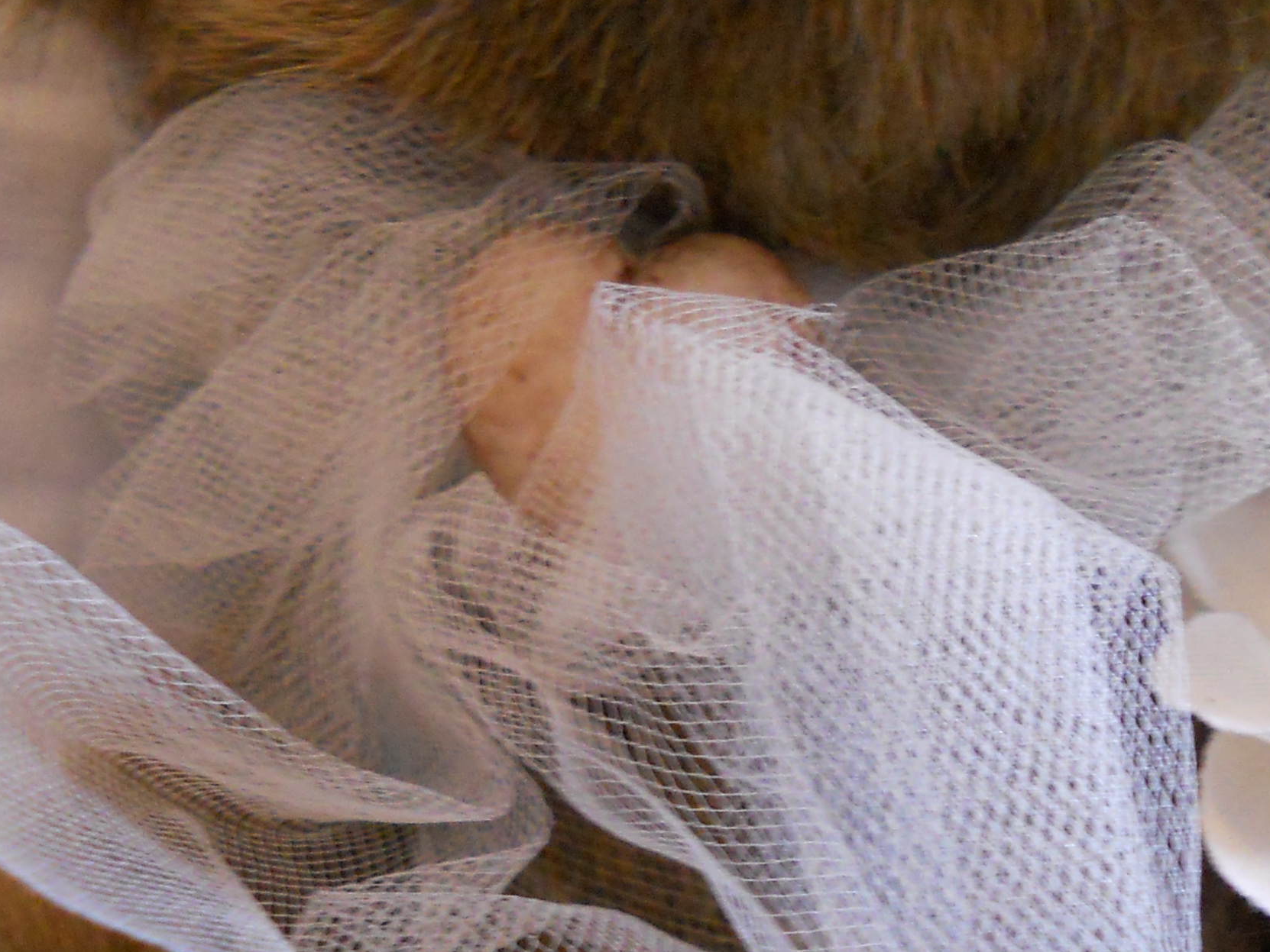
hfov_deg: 25.3
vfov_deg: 19.1
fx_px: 2825
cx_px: 803
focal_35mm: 77
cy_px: 616
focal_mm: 5.8
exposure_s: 1/30
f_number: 3.5
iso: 400
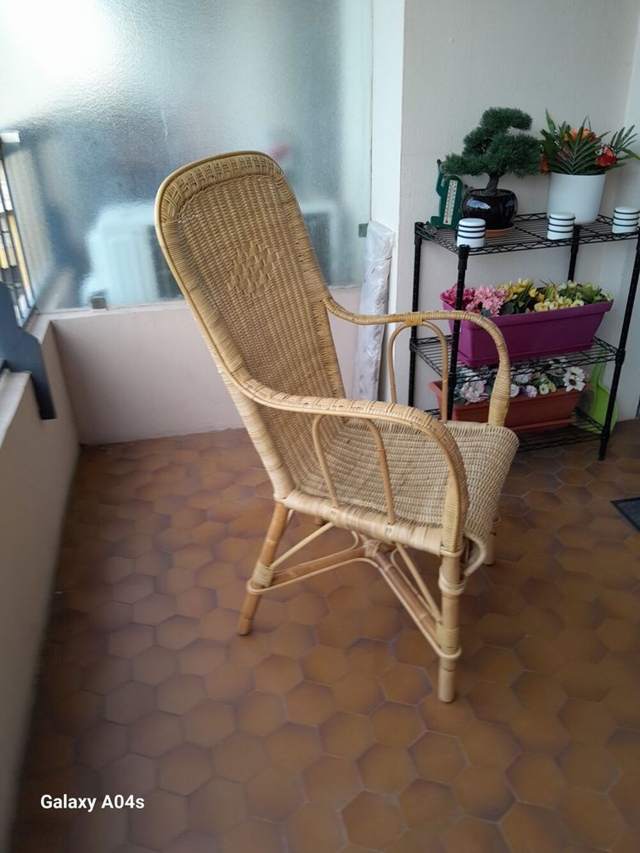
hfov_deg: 53.1
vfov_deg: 67.3
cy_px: 426
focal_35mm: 26
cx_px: 320
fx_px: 641
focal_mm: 3.98
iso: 40
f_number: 1.8
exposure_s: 1/50
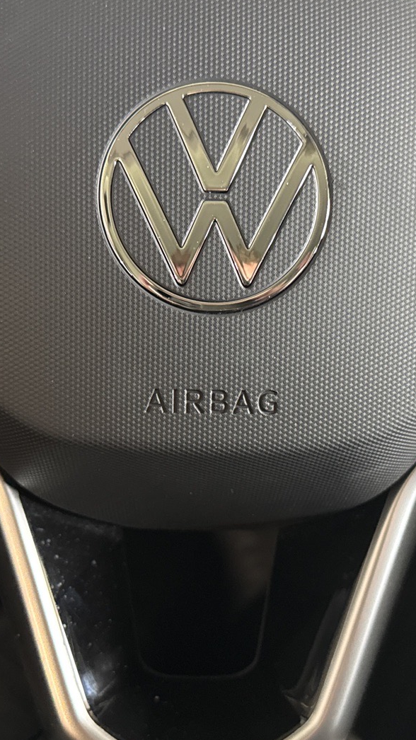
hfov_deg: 24.9
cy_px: 388
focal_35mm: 48
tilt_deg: -36.7
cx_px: 219
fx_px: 942
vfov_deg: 42.9
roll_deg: +4.1
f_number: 1.78
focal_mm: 6.76
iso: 800
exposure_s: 1/34
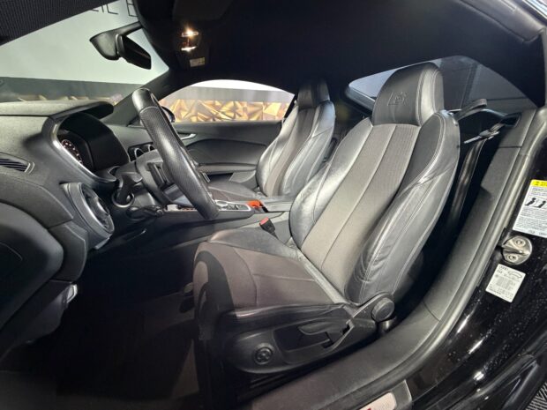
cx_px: 274
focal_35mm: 14
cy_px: 205
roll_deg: -0.4
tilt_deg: -20.9
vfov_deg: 85.7
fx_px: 221
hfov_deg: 102.1
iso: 1000
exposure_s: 1/33
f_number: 2.2
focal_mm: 2.22
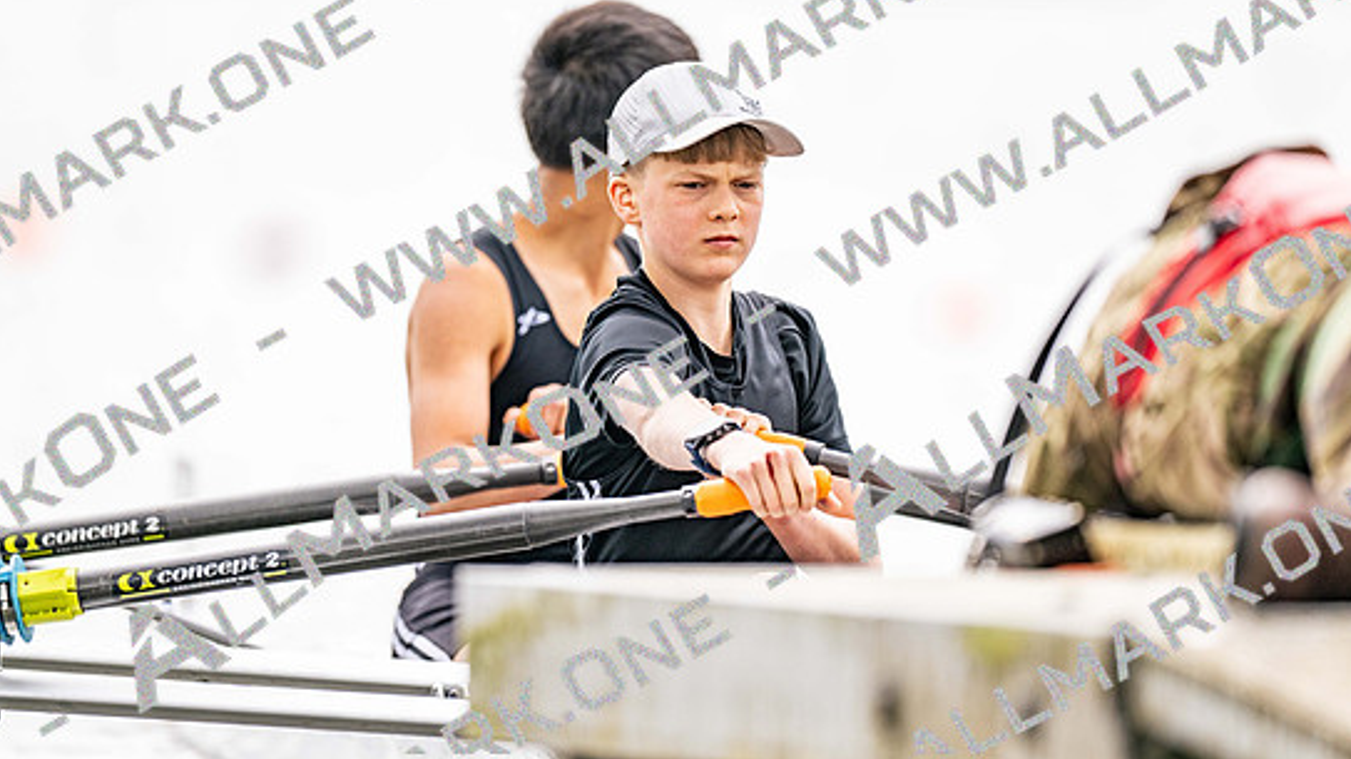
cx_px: 634
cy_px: 327
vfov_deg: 1.8
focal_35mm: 672
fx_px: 24065
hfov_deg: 3.2
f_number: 4
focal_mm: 600
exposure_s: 1/2500
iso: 450
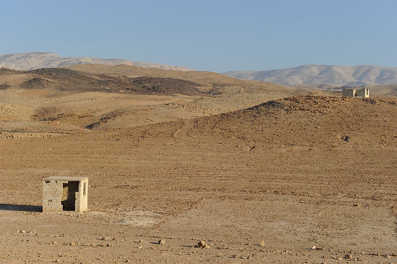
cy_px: 132
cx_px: 198
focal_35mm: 70
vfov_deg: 19.4
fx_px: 771
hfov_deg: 28.9
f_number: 9
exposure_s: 1/320
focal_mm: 70
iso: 200
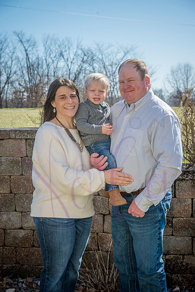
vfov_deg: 28.5
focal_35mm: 71
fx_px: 577
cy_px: 146
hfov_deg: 19.2
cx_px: 98
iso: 400
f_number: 8
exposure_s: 1/640
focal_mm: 71
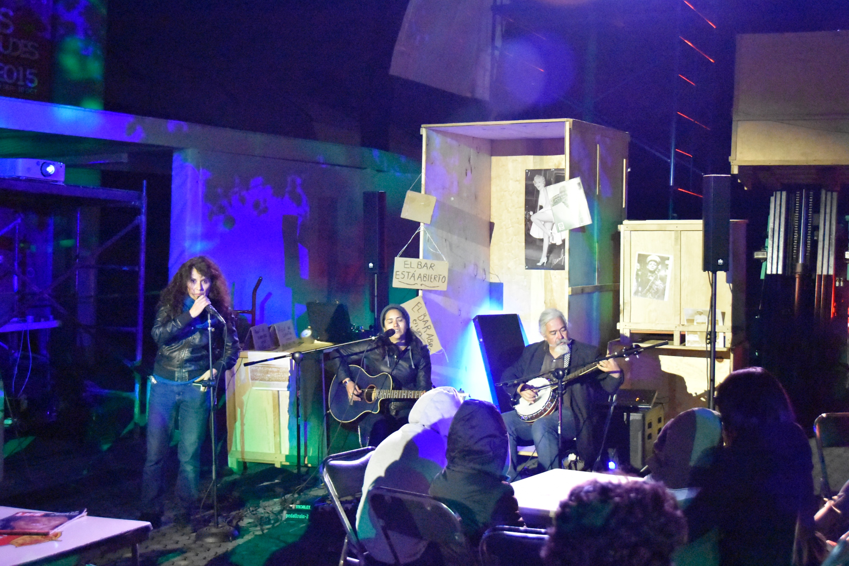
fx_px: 1132
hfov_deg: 41.1
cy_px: 283
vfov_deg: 28.1
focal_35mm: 48
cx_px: 424
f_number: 4.5
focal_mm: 32
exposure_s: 1/80
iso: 20000
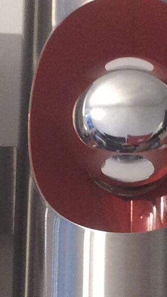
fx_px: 1228
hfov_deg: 7.8
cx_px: 128
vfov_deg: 13.8
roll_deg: +1.0
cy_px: 116
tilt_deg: +14.4
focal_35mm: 156
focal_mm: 3.3
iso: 64
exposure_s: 1/25
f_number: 2.4
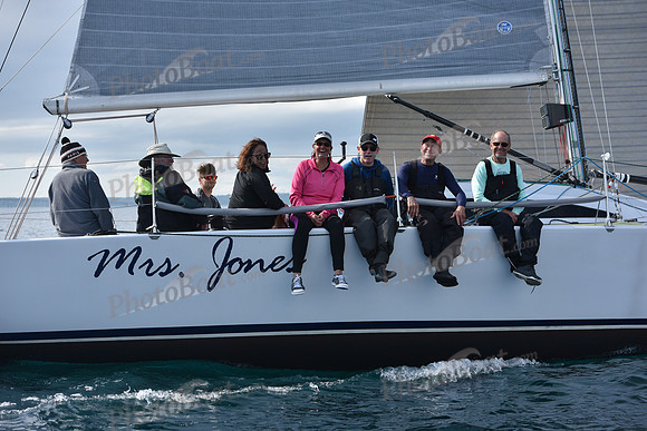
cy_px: 216
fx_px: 1348
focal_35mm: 75
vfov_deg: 18.2
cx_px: 324
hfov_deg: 27.0
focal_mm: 75
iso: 250
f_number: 5
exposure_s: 1/1600
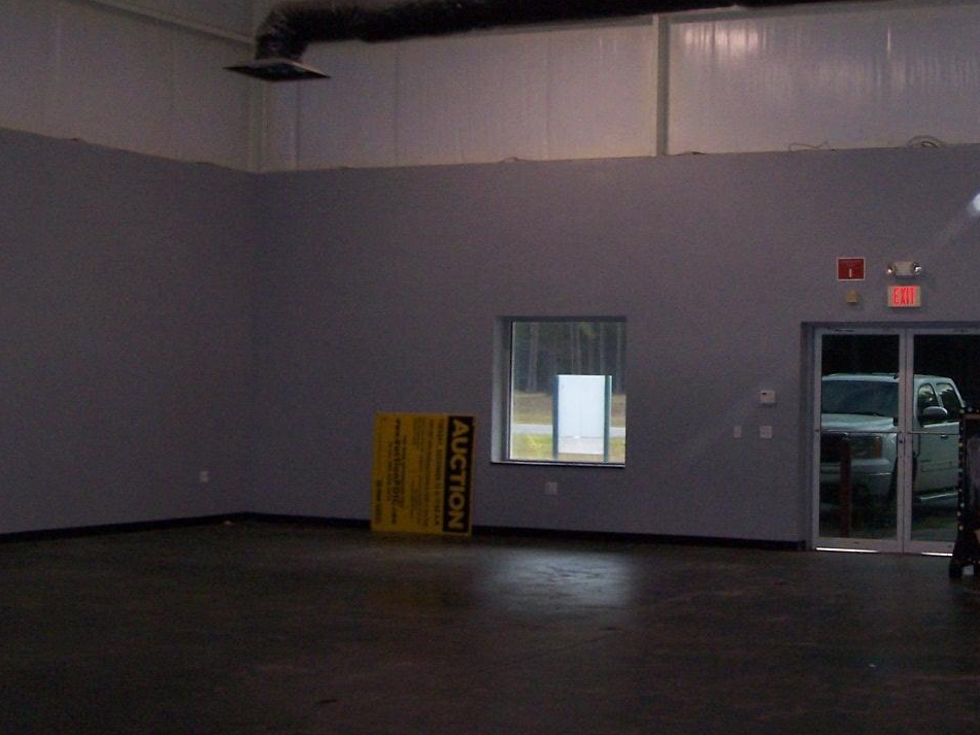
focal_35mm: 62
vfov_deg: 23.5
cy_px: 242
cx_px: 773
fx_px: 1755
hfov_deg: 30.5
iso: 140
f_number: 2.8
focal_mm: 6.3
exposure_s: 1/60
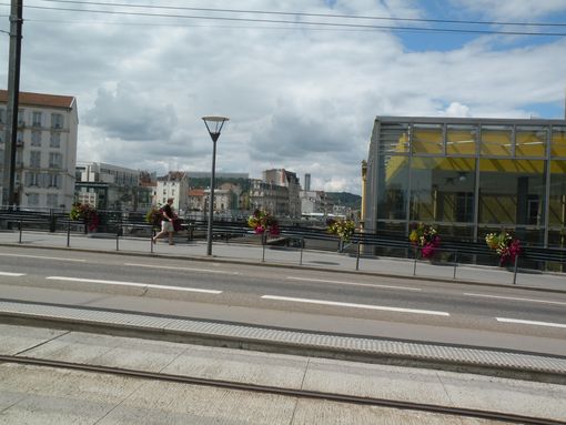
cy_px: 212
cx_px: 283
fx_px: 540
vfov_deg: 43.0
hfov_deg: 55.3
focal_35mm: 33
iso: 64
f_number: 8
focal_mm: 5.8
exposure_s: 1/280
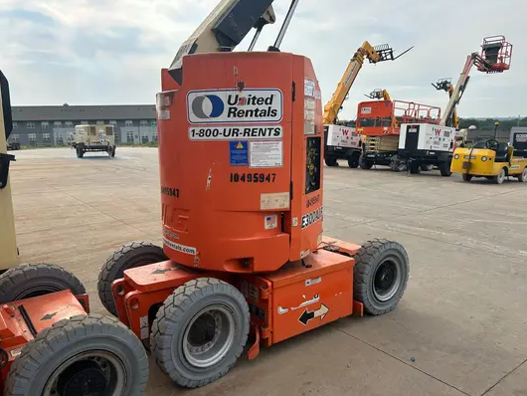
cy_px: 202
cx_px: 261
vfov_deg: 51.4
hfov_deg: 65.3
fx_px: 411
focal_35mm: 27
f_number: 1.5
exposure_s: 1/2208
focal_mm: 5.7
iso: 50
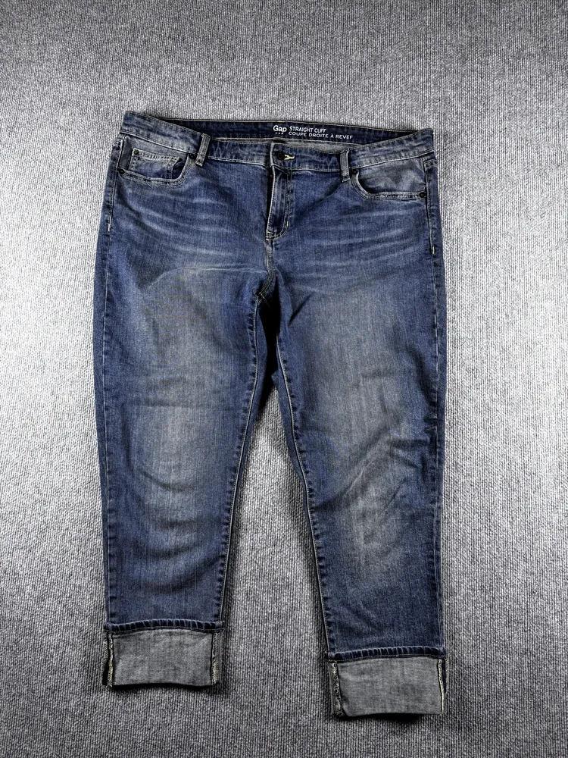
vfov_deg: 71.6
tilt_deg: -58.0
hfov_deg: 56.8
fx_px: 525
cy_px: 379
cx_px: 284
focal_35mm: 24
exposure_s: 1/318
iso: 80
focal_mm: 6.76
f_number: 1.78
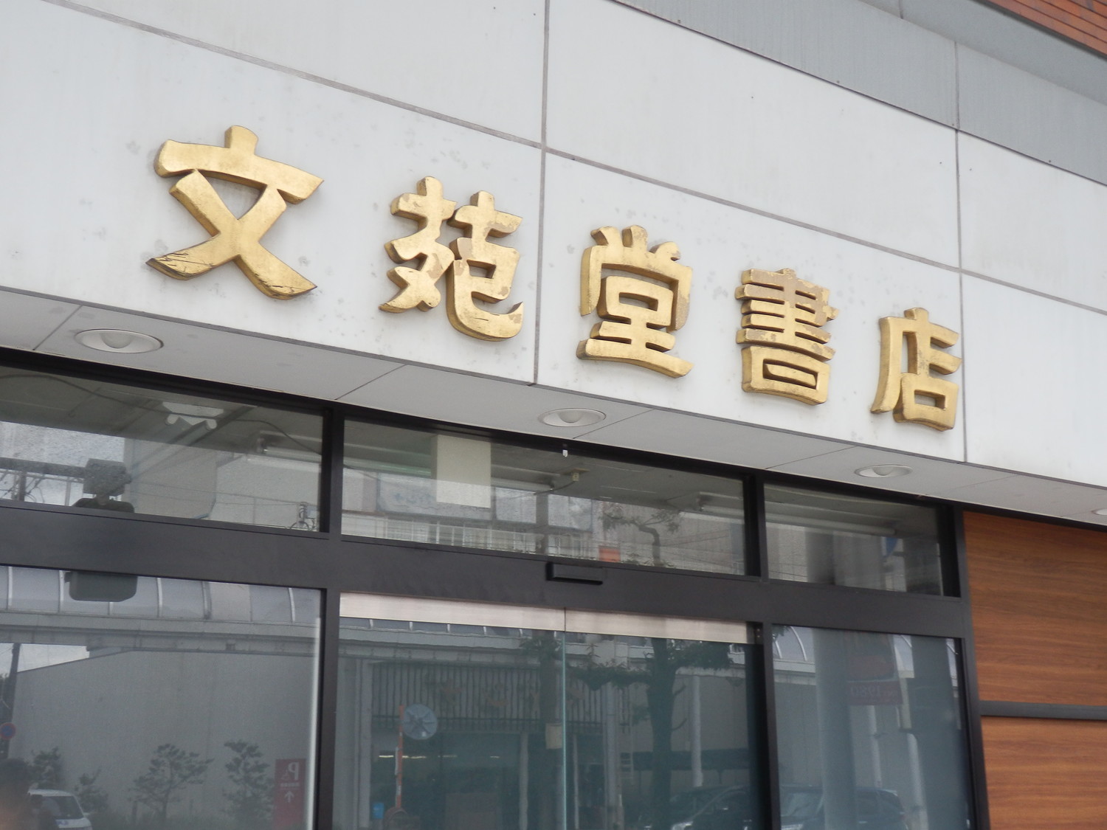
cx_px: 554
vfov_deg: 36.0
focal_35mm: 40
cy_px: 415
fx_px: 1279
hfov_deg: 46.8
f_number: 3.7
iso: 160
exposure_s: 1/80
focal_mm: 7.3
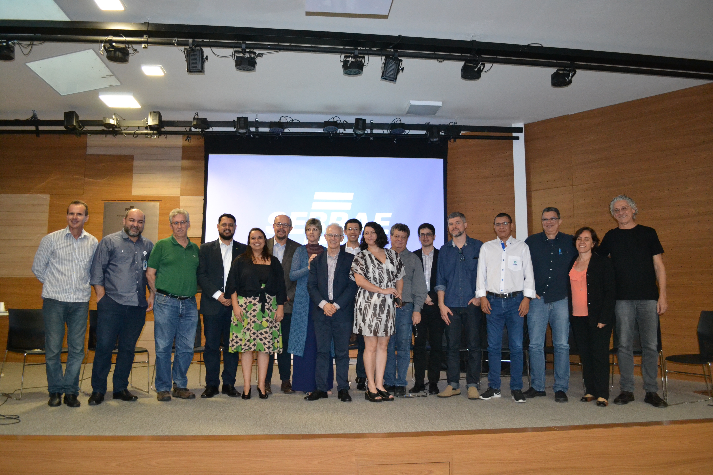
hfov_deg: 67.4
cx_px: 356
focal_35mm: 27
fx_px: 535
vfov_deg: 47.9
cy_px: 238
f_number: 3.5
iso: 2500
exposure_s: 1/60
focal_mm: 18
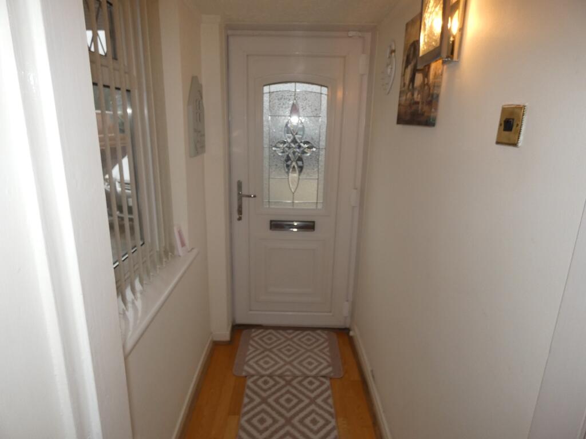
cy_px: 220
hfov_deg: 81.7
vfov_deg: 66.0
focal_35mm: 20
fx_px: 339
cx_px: 293
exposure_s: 1/125
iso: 200
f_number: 2.8
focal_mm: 3.6
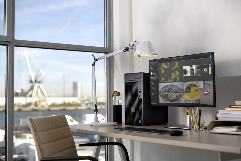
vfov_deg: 27.0
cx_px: 120
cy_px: 80
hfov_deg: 39.6
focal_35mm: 50
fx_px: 335
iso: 100
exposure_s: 1/125
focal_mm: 50
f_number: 2.8
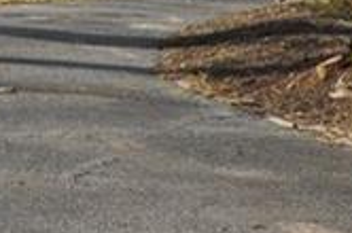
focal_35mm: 167
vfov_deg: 7.9
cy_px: -211
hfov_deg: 12.3
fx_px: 1630
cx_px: 146
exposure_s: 1/400
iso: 1250
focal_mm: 18
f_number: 10
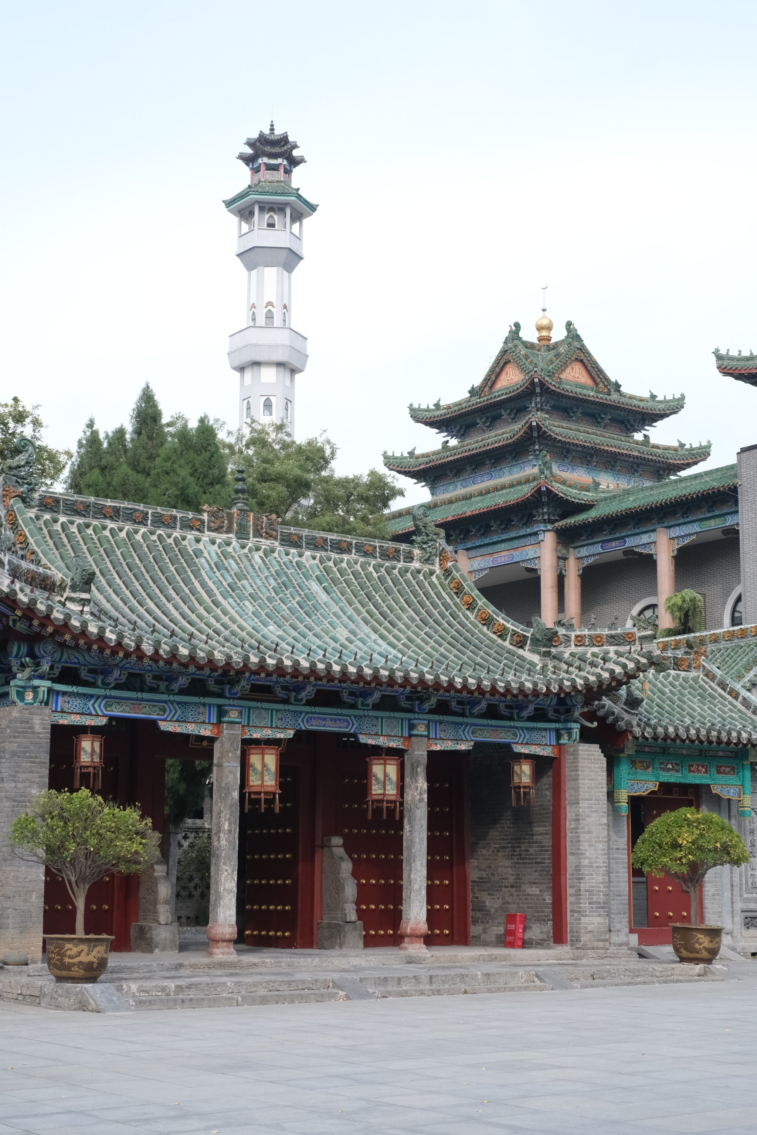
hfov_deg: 25.5
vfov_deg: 37.5
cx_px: 378
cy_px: 568
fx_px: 1672
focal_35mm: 53
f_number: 8
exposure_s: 1/1000
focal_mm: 35
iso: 1600
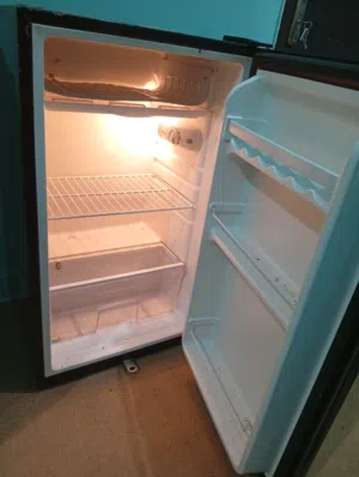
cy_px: 238
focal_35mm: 27
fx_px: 372
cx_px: 180
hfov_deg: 51.5
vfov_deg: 65.2
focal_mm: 3.98
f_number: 1.8
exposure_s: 1/33.3
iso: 715
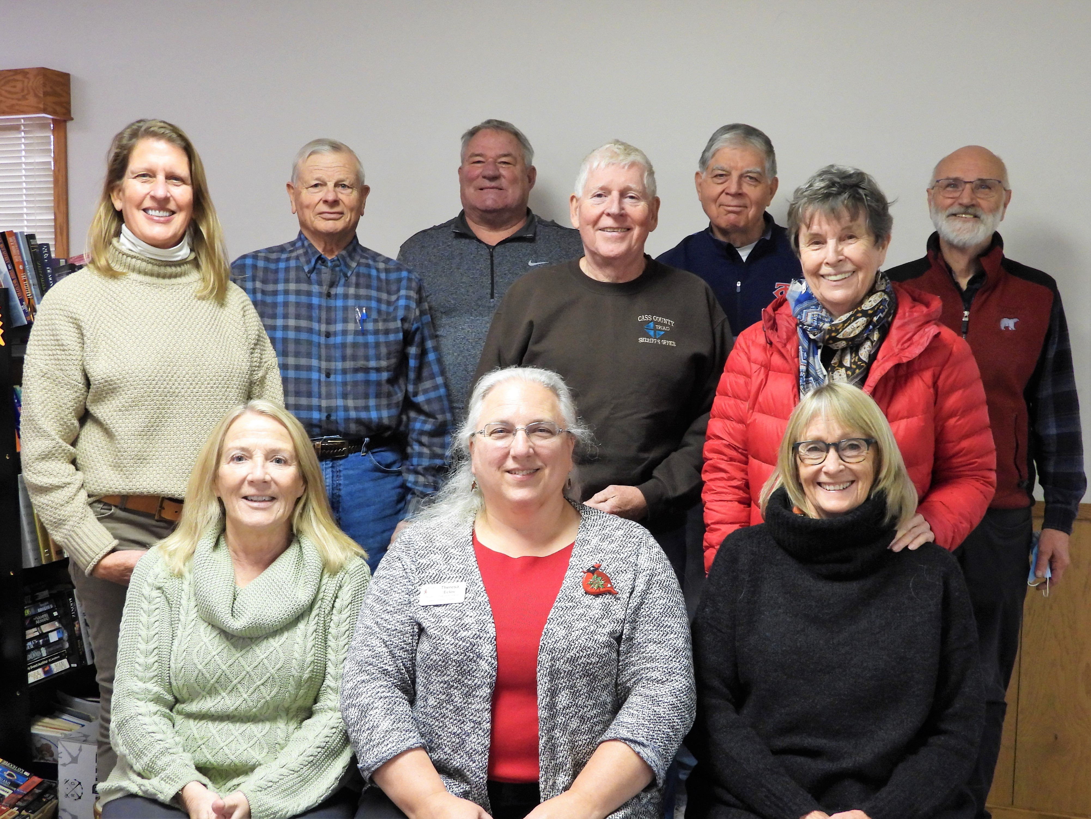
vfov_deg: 40.7
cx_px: 546
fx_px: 1103
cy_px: 410
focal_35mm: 35
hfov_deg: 52.6
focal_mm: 6.2
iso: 360
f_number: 3.2
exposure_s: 1/30
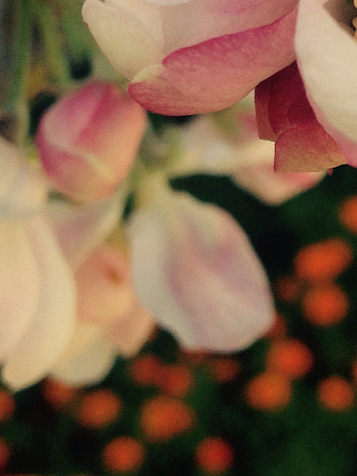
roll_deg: -0.2
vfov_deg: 19.6
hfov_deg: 14.9
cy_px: -18
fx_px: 1334
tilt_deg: -8.5
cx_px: 384
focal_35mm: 97
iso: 50
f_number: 2.4
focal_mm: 4.12
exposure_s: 1/271
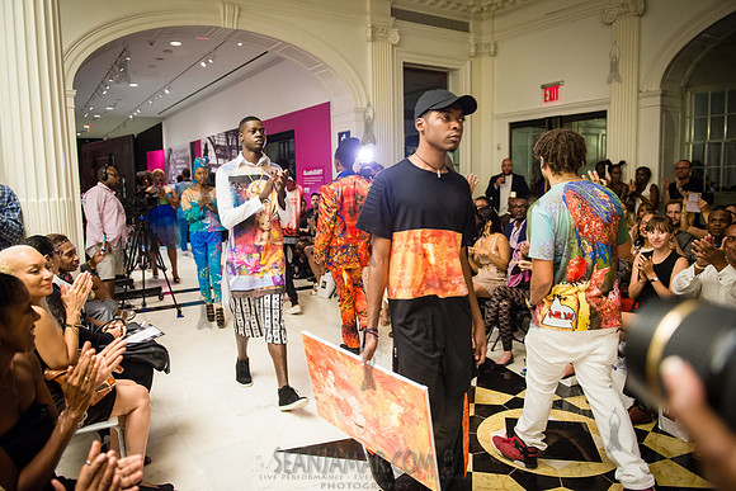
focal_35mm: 26
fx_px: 532
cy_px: 246
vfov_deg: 49.6
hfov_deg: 69.4
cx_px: 368
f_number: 2.8
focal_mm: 26
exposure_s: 1/200
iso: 5000
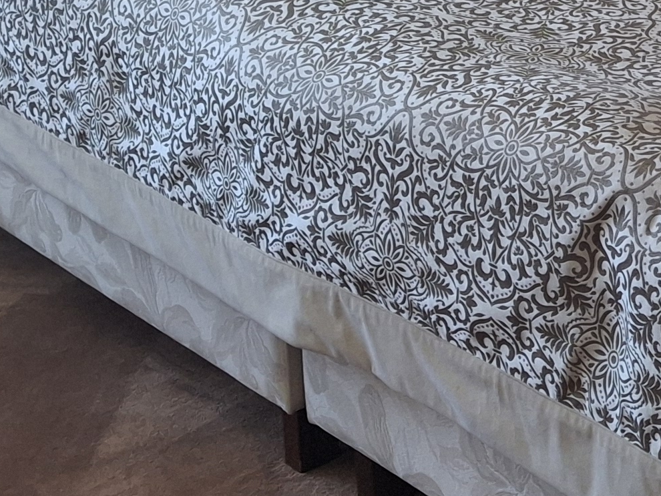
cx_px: 959
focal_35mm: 103
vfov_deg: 13.3
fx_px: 1967
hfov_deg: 17.4
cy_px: -318
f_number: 1.8
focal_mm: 4.69
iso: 80
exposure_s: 1/100
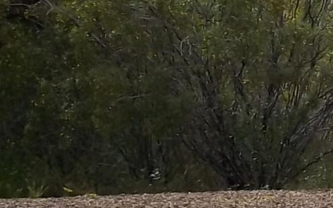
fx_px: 2096
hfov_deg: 8.7
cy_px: -136
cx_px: 589
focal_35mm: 231
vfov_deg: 5.6
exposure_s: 1/200
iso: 80
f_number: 8
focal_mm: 6.5
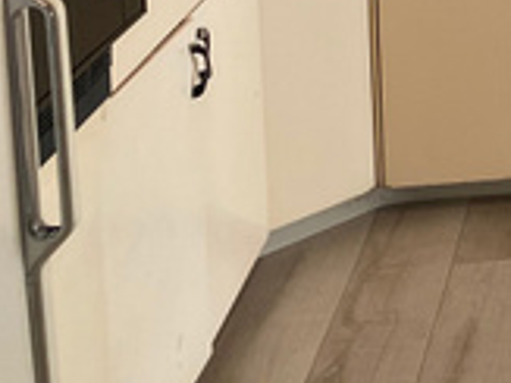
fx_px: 1505
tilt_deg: -5.3
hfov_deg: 15.9
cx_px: 969
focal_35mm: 102
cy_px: -345
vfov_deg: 12.9
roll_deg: +0.3
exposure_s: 1/120
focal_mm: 4.25
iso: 100
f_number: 1.8
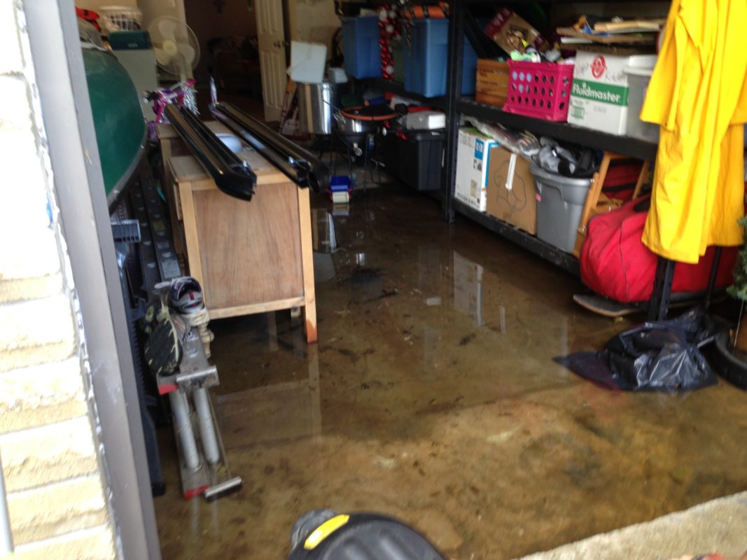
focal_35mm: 33
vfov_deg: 42.9
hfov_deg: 55.4
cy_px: 280
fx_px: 712
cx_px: 374
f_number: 2.4
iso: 50
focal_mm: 4.12
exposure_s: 1/24
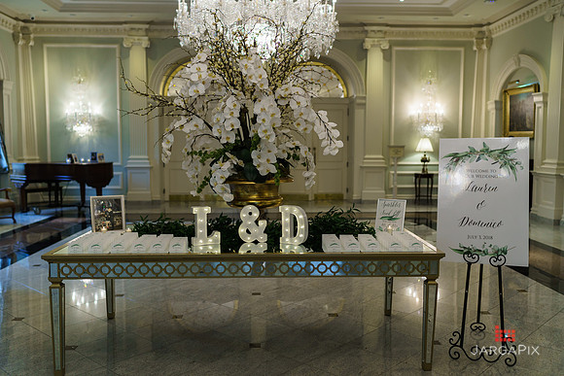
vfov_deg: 37.9
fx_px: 548
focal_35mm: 35
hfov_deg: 54.4
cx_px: 282
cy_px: 188
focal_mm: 35
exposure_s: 1/160
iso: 400
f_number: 2
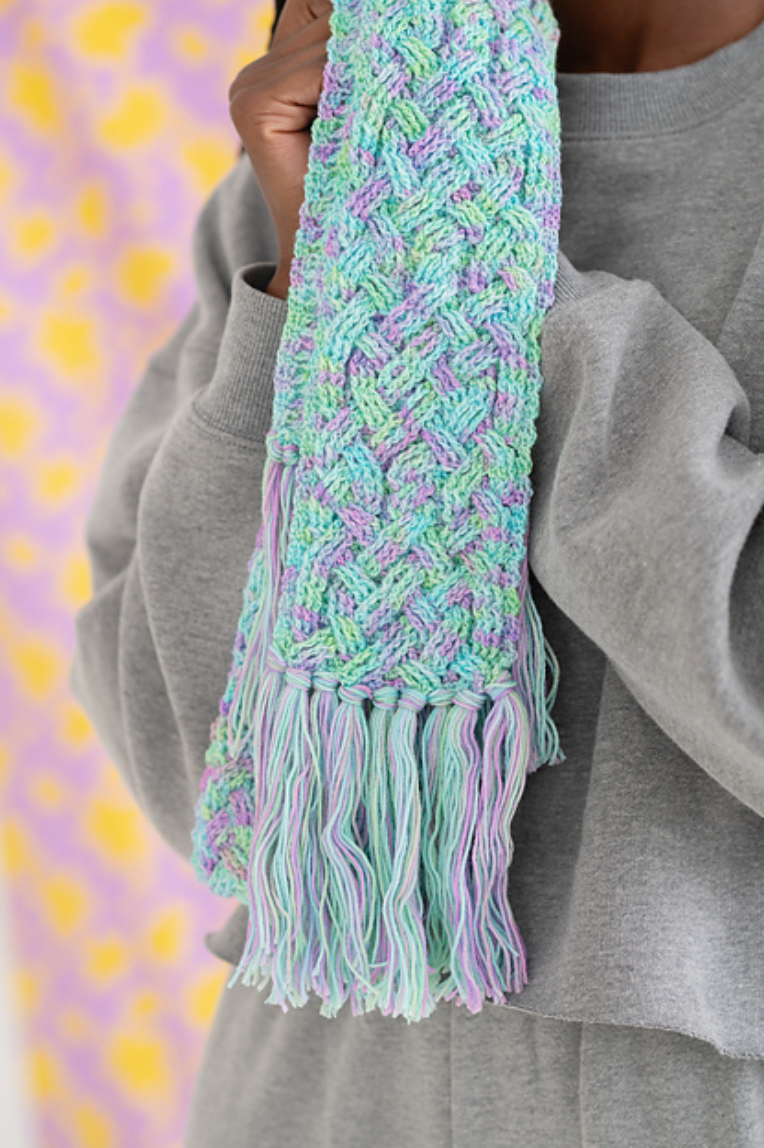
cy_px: 564
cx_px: 380
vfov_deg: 23.4
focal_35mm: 87
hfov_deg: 15.7
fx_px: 2772
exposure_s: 1/160
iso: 500
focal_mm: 85
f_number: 3.5
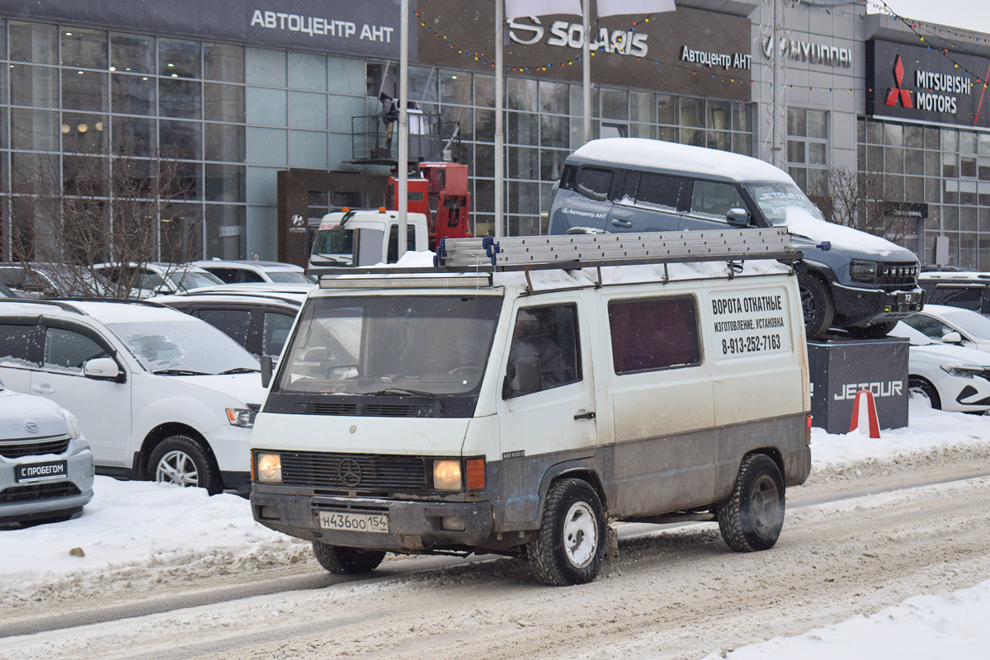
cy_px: 330
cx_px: 495
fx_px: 2062
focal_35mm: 75
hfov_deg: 27.0
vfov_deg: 18.2
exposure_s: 1/640
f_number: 5.6
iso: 400
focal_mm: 50
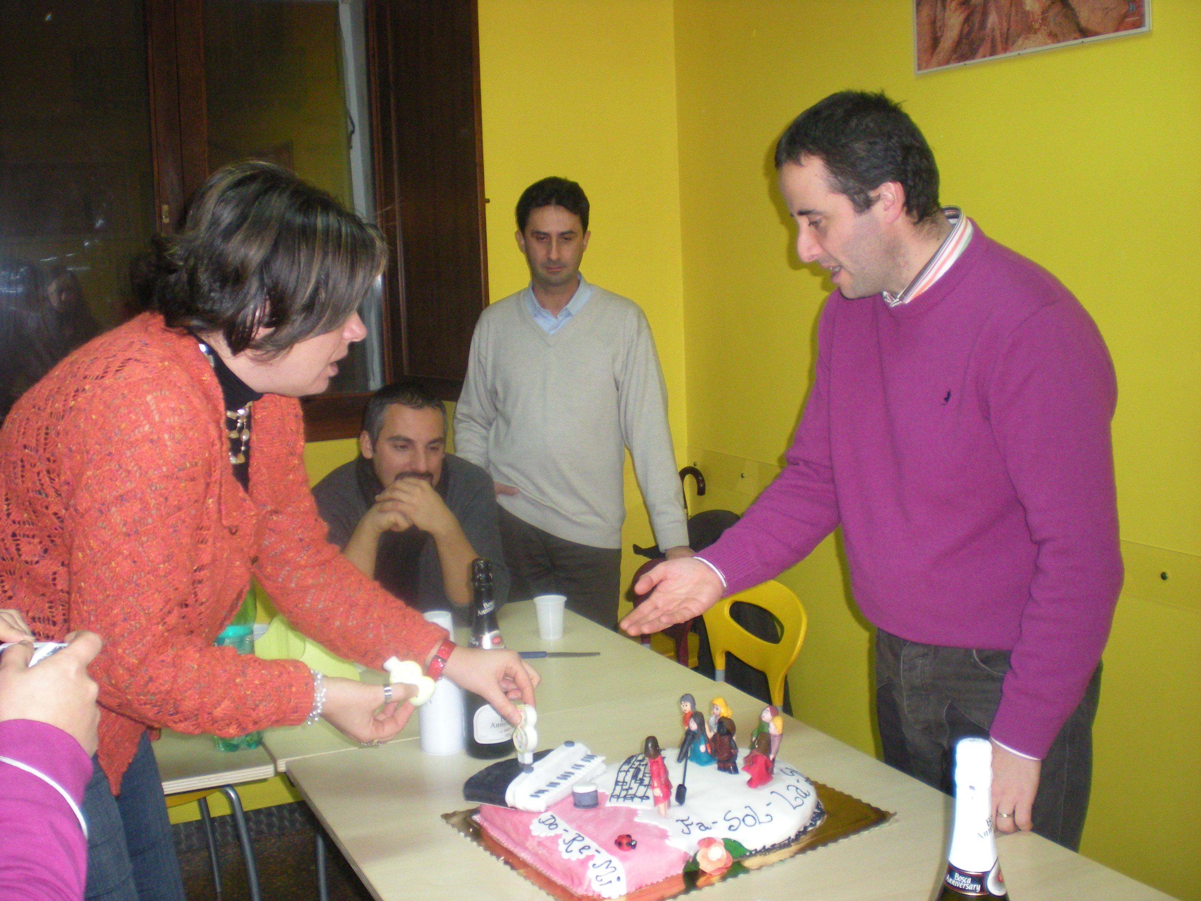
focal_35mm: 38
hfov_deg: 49.0
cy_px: 450
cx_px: 600
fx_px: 1318
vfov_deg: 37.7
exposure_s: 1/60
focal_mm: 6.3
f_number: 3.1
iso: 294
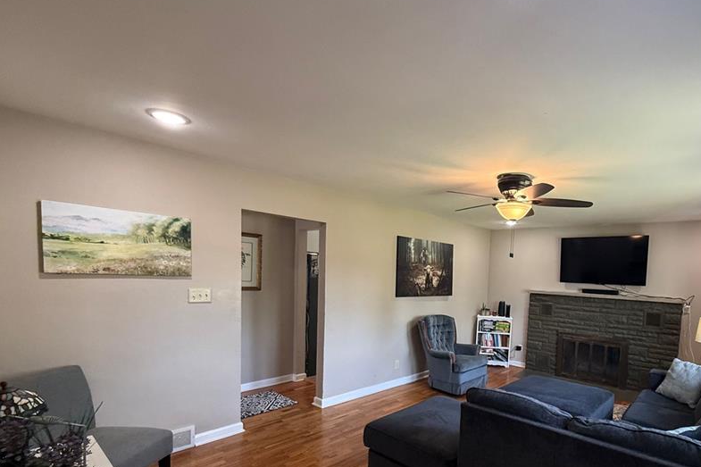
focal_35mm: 19
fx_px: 370
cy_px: 301
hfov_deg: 85.1
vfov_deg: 63.3
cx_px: 442
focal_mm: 2.22
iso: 320
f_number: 2.2
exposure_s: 1/120
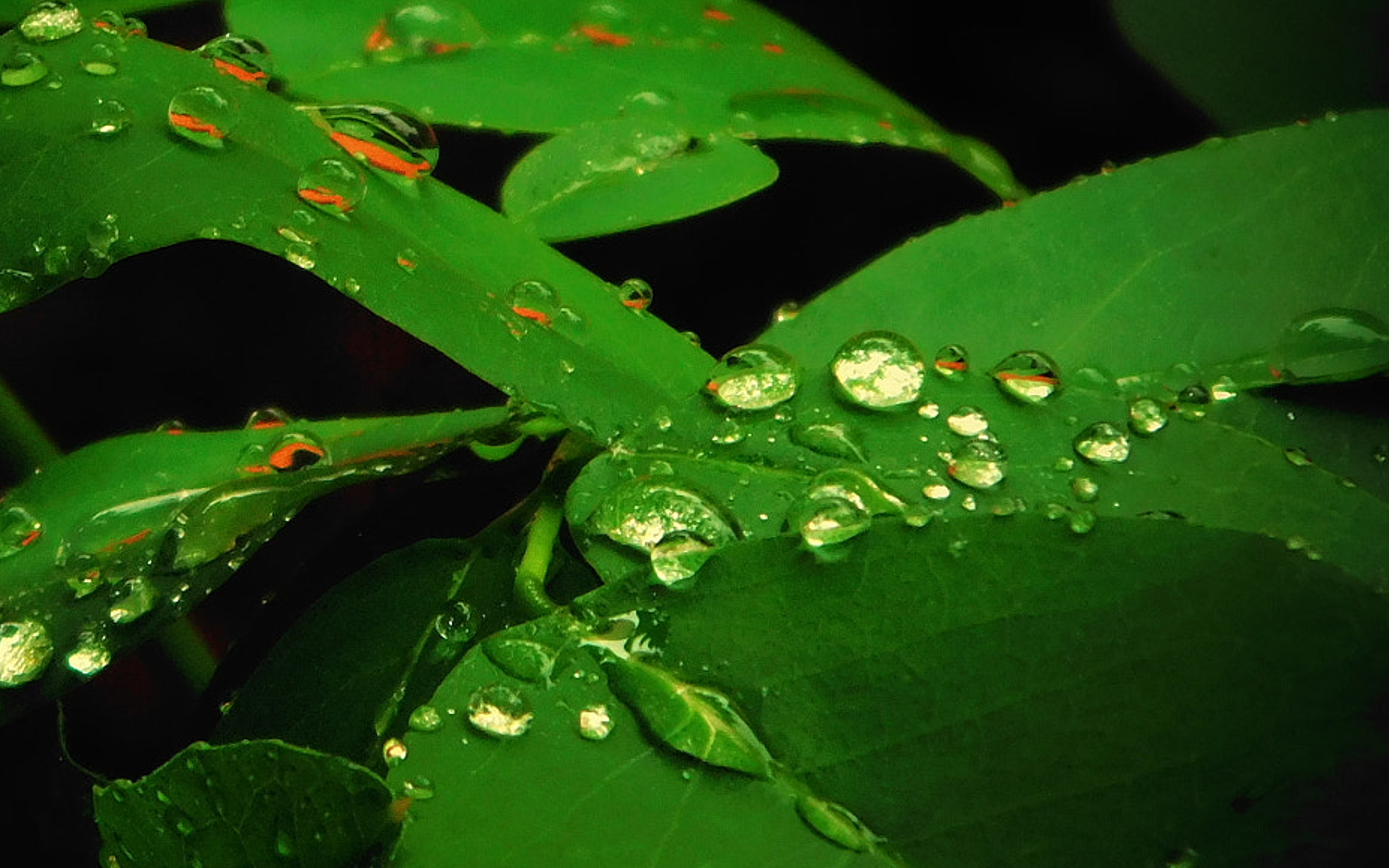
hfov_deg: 1.7
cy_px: 488
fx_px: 47470
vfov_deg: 1.0
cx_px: 298
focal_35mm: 1254
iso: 320
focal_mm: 121.8
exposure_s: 1/125
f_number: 6.2
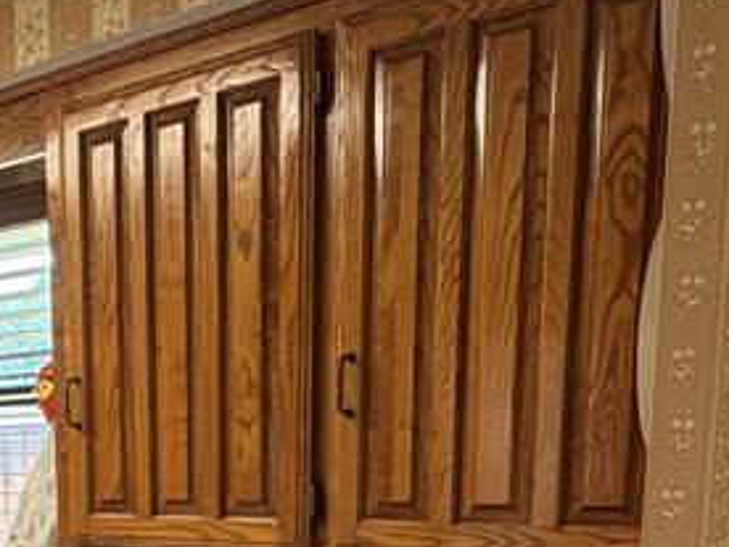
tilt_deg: -10.3
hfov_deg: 35.1
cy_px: 642
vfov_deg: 25.4
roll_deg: +1.1
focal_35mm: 52
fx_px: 1095
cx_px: 103
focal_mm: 2.22
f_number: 2.2
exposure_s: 1/120
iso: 320
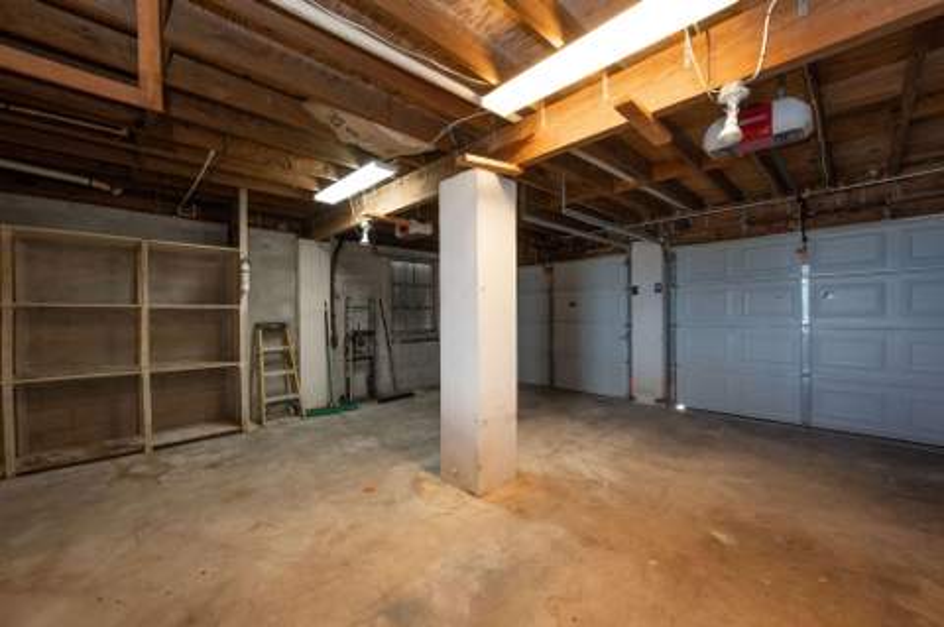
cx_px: 472
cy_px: 314
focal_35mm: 14
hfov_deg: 103.4
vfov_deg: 80.1
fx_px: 373
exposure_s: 1/30
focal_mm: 14
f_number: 8
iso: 1250
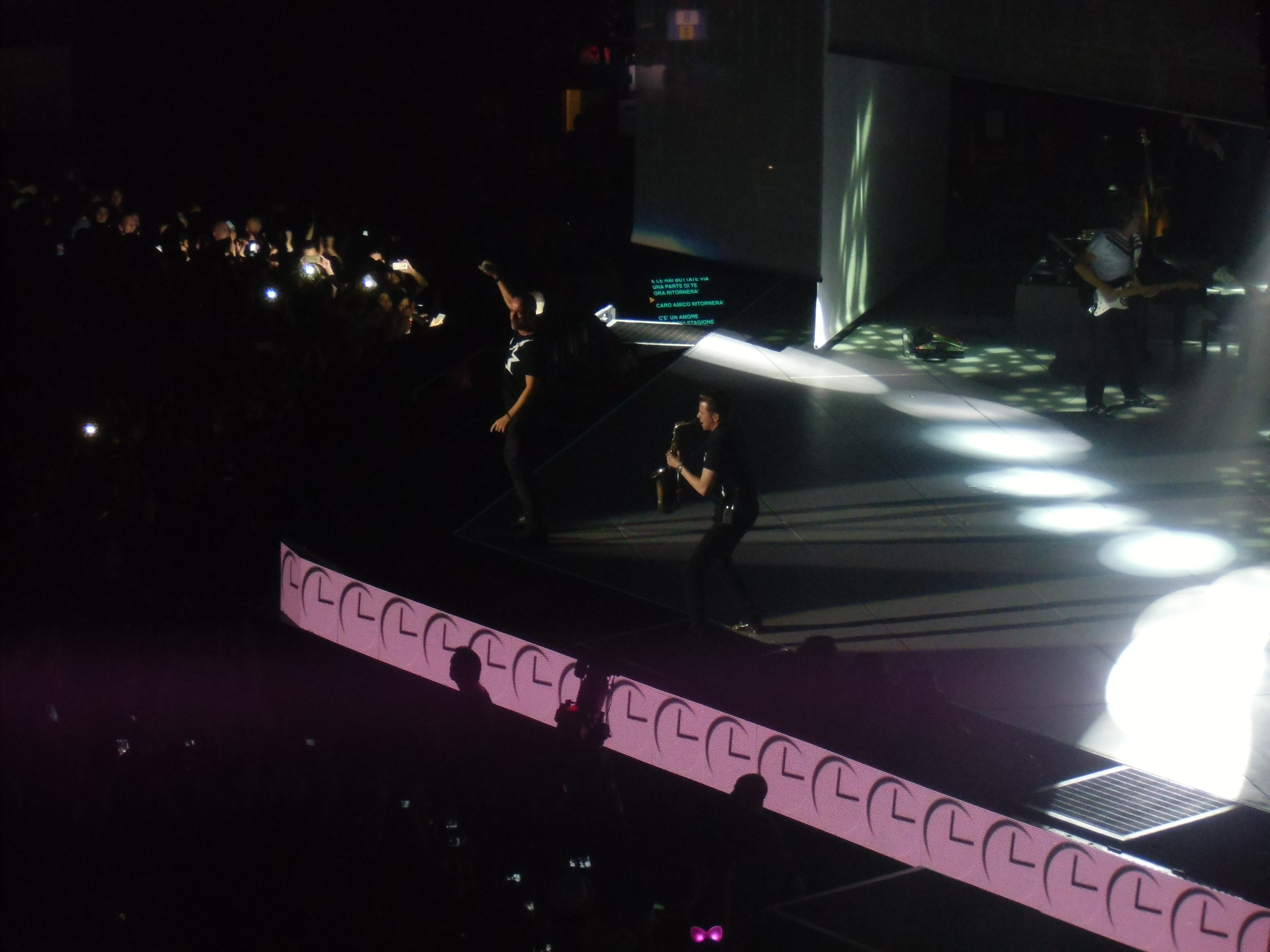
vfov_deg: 13.5
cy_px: 476
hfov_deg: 17.9
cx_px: 635
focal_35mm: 110
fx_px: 4036
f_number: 5.4
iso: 400
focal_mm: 19.54
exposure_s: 1/60
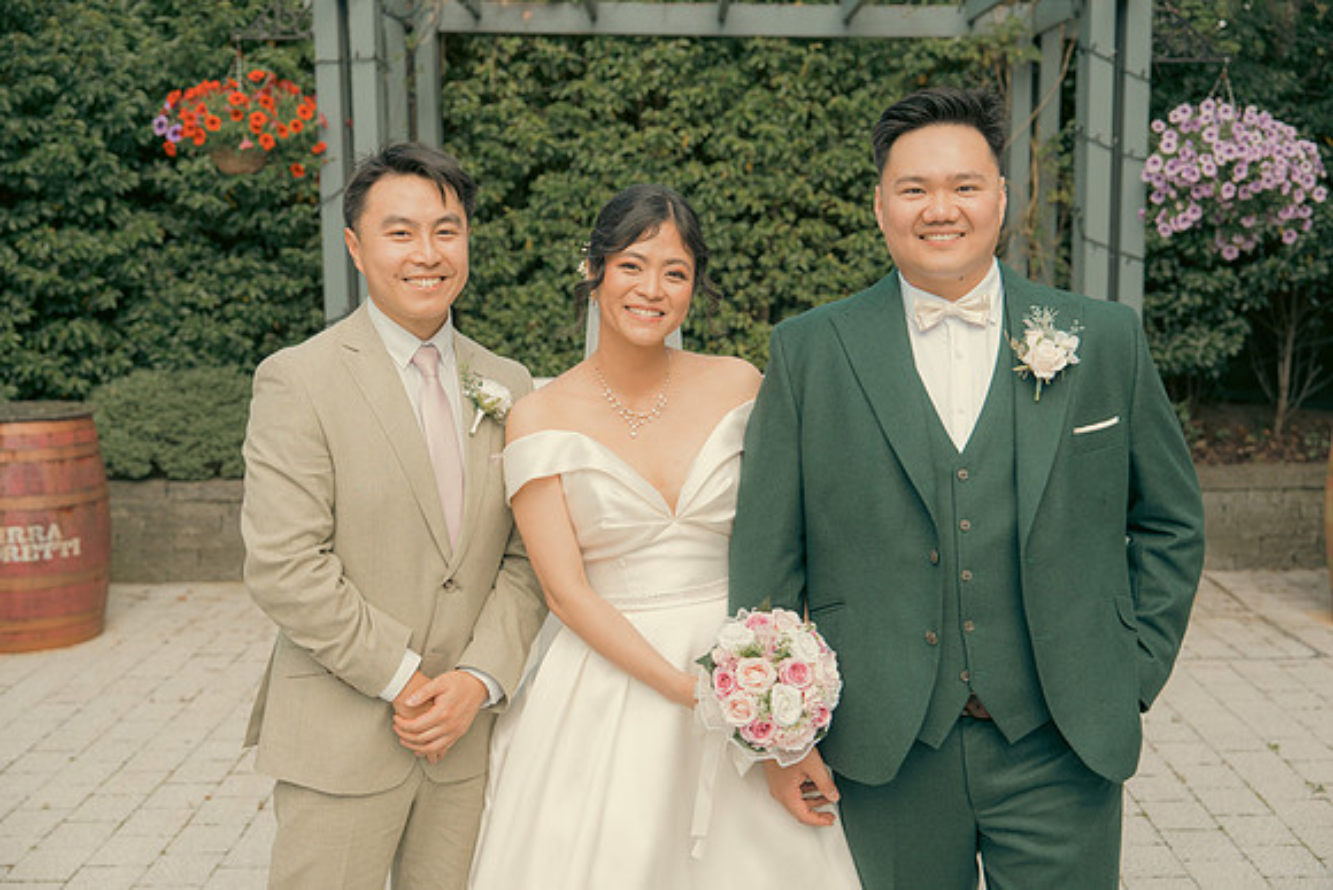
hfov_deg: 44.5
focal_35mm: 44
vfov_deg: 30.5
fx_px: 1630
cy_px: 445
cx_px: 666
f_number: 3.5
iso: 125
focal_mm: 44
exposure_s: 1/250
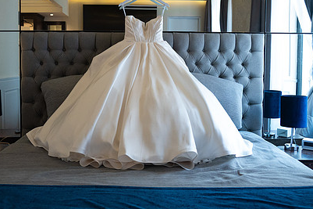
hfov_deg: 54.3
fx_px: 304
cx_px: 136
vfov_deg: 37.5
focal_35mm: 35
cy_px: 72
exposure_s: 1/160
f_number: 4
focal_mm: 24
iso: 3200
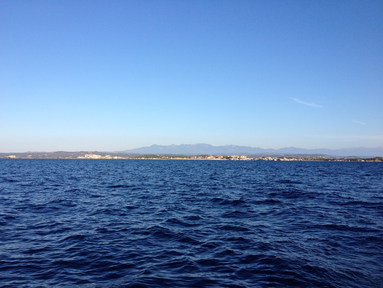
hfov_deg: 52.6
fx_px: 387
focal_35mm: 35
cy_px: 144
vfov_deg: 40.7
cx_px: 192
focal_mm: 4.28
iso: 64
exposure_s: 1/1314
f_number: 2.4
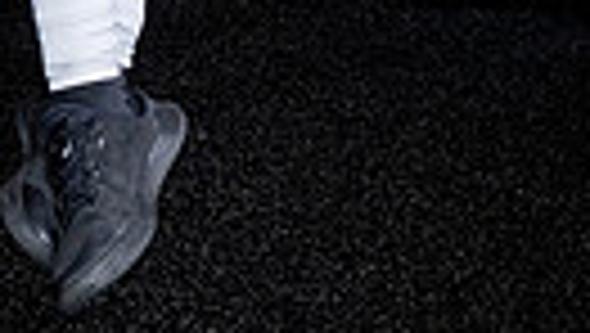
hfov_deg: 17.8
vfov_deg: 8.7
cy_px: -603
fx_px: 1864
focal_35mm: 119
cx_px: 99
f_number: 8
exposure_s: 1/250
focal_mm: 33
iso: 640
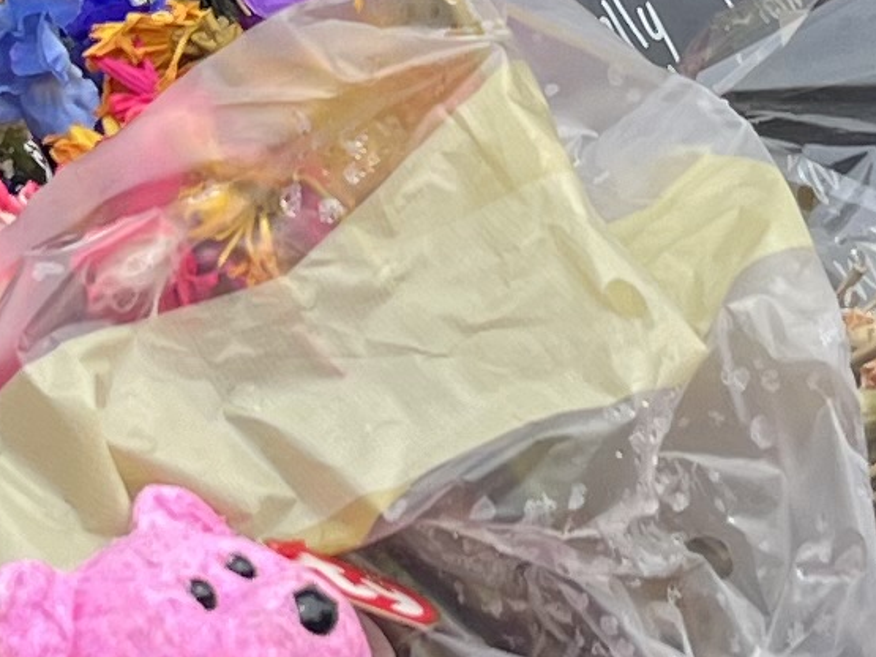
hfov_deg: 10.5
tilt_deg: -5.8
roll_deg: +2.2
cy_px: -439
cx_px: 582
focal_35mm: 189
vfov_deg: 7.7
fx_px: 4782
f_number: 1.6
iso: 50
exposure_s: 1/1647
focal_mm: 5.1
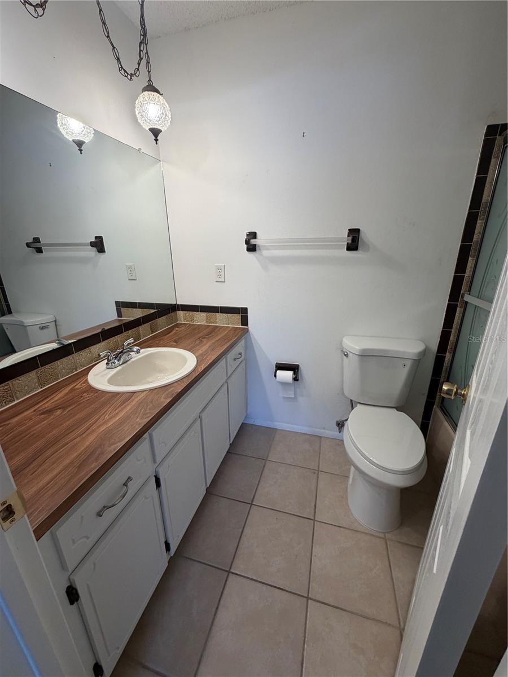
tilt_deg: -17.2
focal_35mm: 14
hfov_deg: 85.7
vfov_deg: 102.1
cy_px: 338
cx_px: 254
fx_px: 274
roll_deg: +1.5
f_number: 2.2
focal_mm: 2.22
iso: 200
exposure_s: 1/120
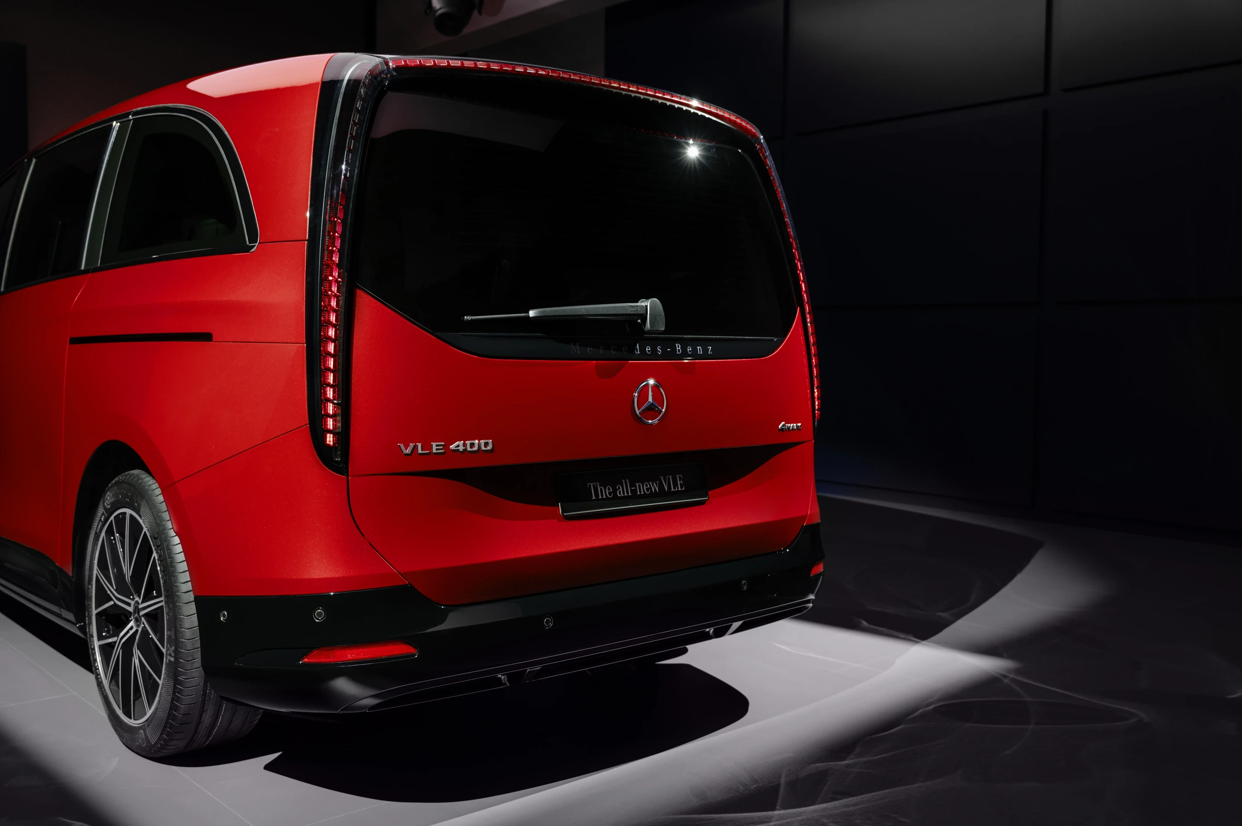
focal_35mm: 33
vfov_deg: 39.9
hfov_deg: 57.3
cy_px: 413
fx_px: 1138
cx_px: 621
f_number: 4
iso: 100
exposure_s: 1/2.5
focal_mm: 33
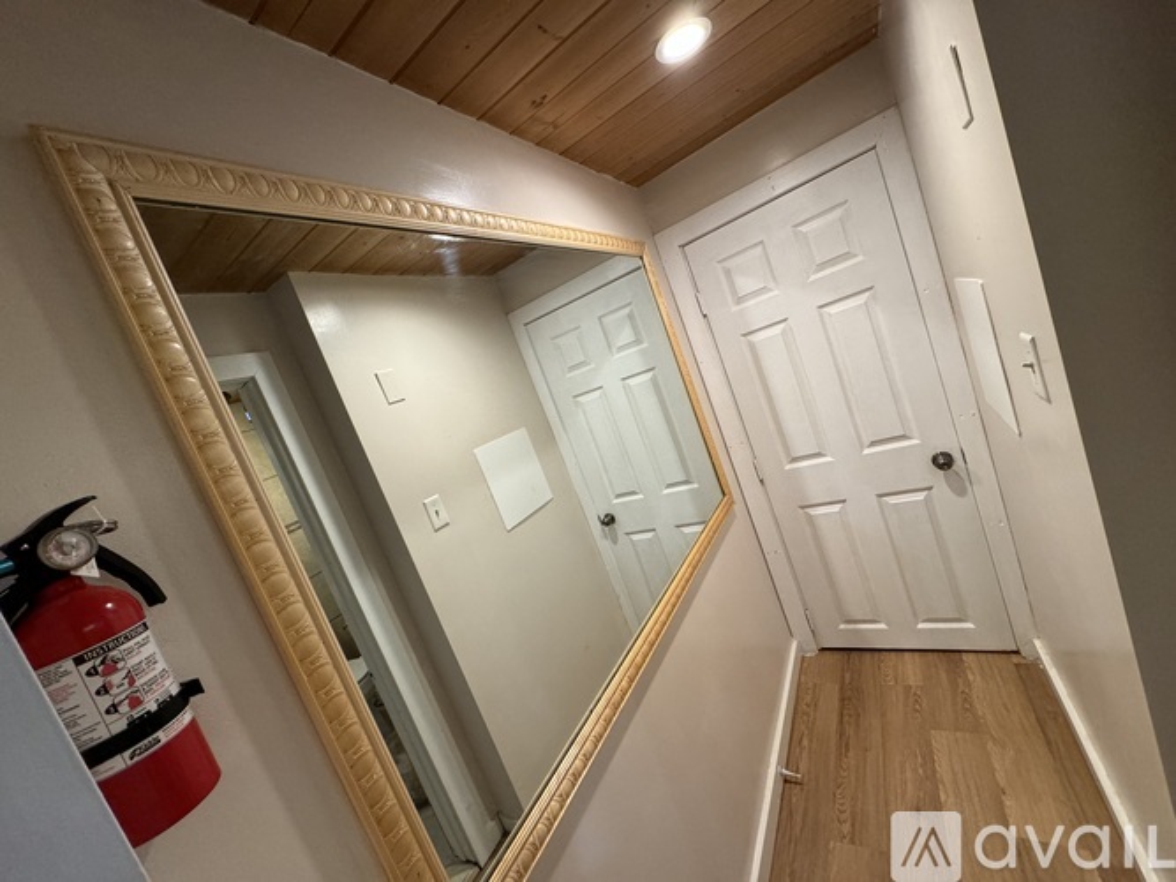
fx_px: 476
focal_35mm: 14
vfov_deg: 85.7
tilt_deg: -6.7
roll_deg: +21.6
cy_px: 441
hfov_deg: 102.1
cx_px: 588
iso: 320
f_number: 2.2
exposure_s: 1/120
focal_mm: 2.22
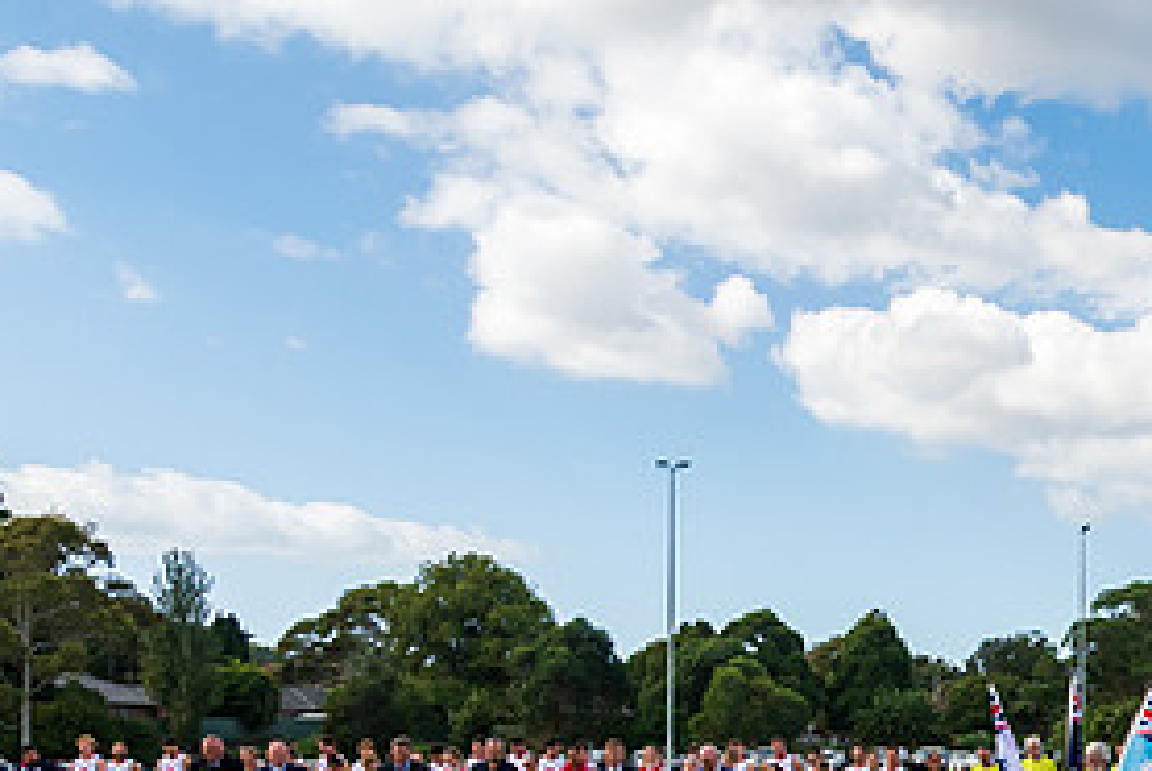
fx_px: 1922
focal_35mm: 60
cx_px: 1384
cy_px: 683
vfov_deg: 22.2
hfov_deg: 28.9
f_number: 5.6
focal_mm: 16
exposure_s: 1/2000
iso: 400
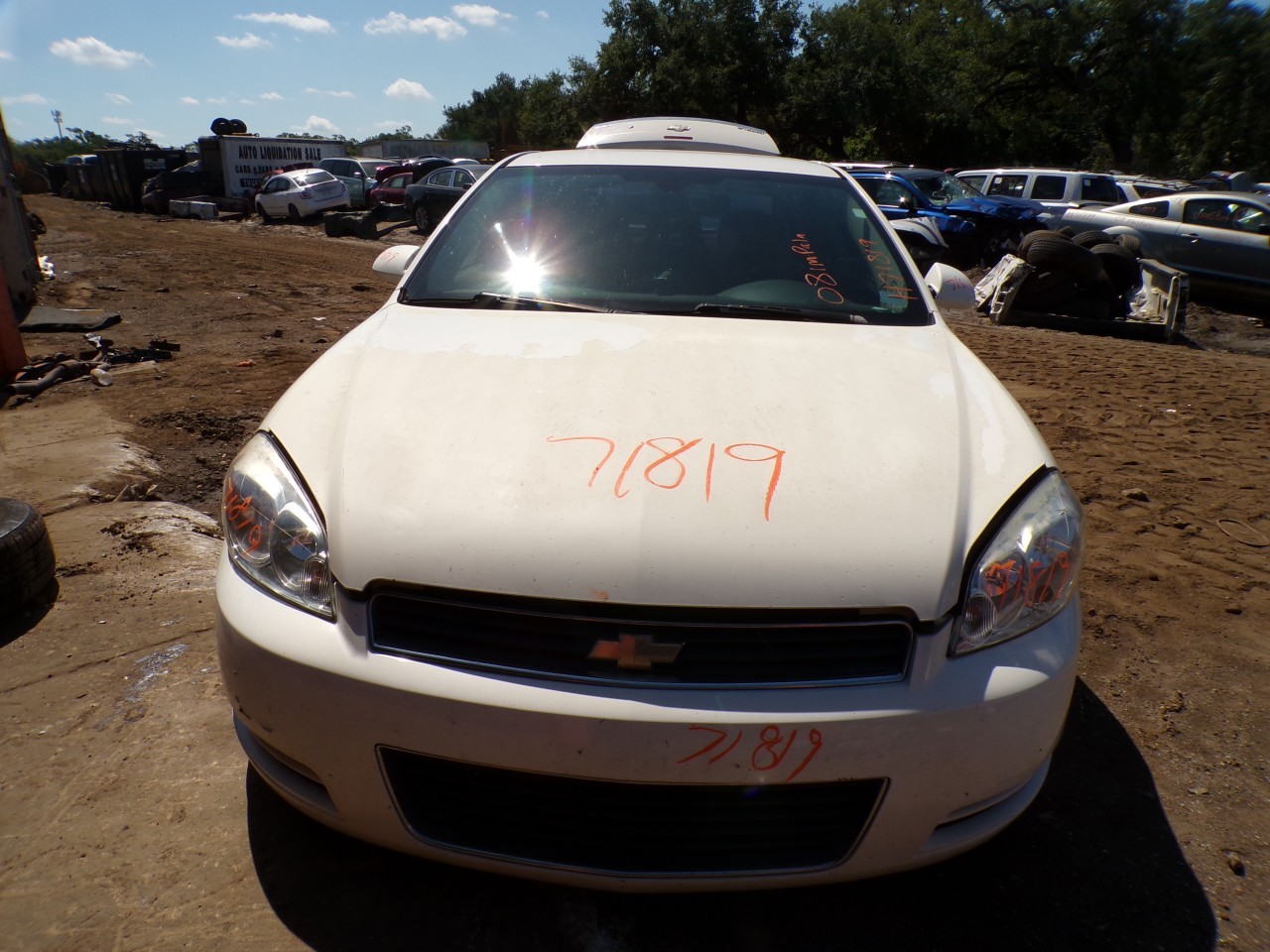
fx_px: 881
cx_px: 635
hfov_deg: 71.6
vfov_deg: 56.8
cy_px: 476
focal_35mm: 24
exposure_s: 1/900
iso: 100
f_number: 5.8
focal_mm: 4.3
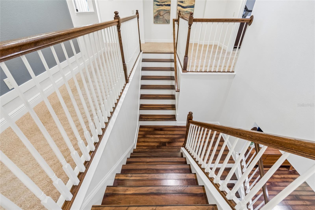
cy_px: 105
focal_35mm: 15
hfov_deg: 100.4
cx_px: 158
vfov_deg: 77.3
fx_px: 131
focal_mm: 10
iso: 100
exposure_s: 1.6
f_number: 7.1
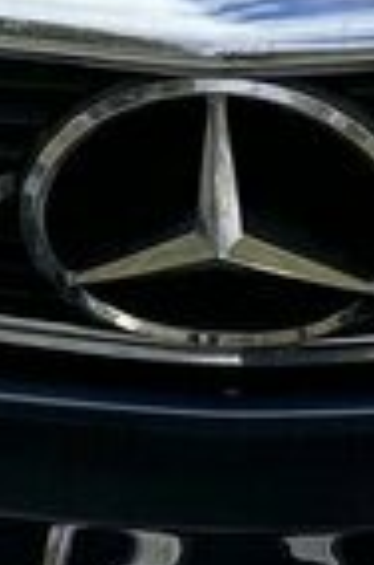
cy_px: -358
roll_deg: +1.7
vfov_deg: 8.7
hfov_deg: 6.0
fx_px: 3586
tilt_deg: -26.3
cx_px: 247
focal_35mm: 229
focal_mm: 4.25
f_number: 1.8
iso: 32
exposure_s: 1/2066
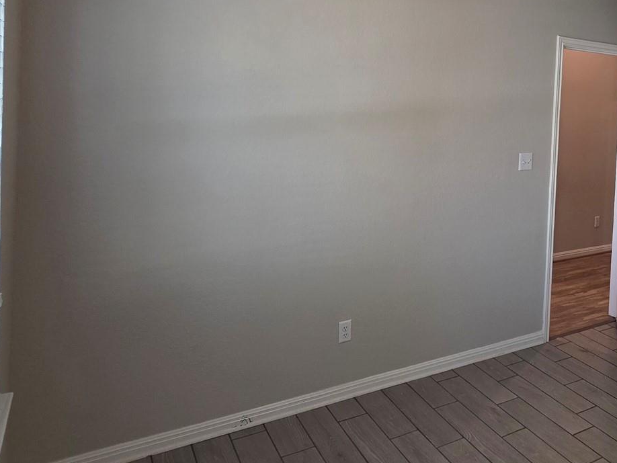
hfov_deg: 57.9
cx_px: 475
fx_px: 517
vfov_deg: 46.7
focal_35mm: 29
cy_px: 123
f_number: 1.9
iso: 160
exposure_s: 1/120
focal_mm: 2.2
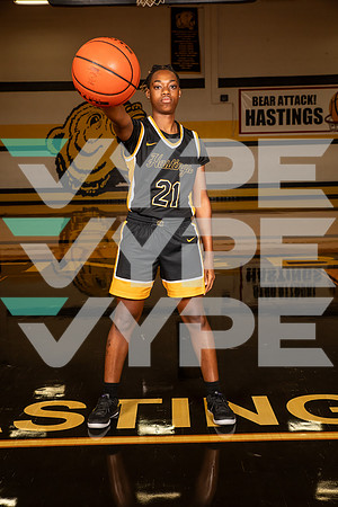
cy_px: 254
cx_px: 169
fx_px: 704
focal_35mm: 50
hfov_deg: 27.0
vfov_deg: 39.6
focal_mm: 50
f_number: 7.1
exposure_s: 1/400
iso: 640
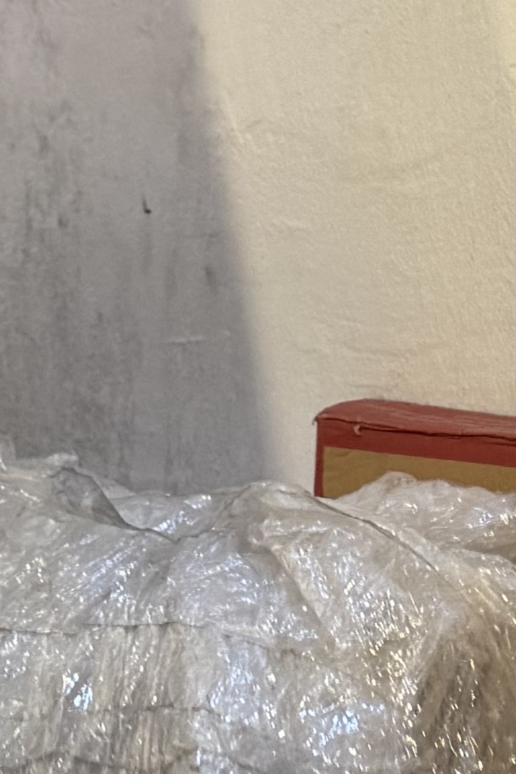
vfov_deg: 11.6
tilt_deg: +28.4
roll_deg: -2.8
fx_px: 2858
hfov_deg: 9.5
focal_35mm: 133
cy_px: -1285
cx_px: -589
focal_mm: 6.76
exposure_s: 1/100
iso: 64
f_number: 1.78
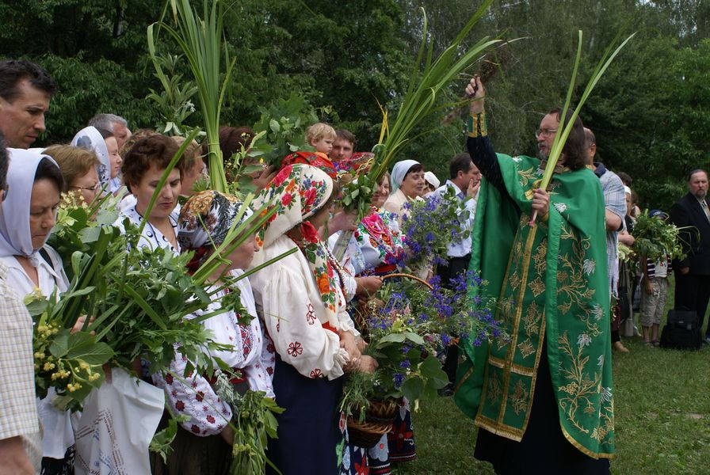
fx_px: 1037
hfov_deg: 37.8
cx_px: 355
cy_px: 238
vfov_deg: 25.8
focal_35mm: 52
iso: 100
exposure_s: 1/160
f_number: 9
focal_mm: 35
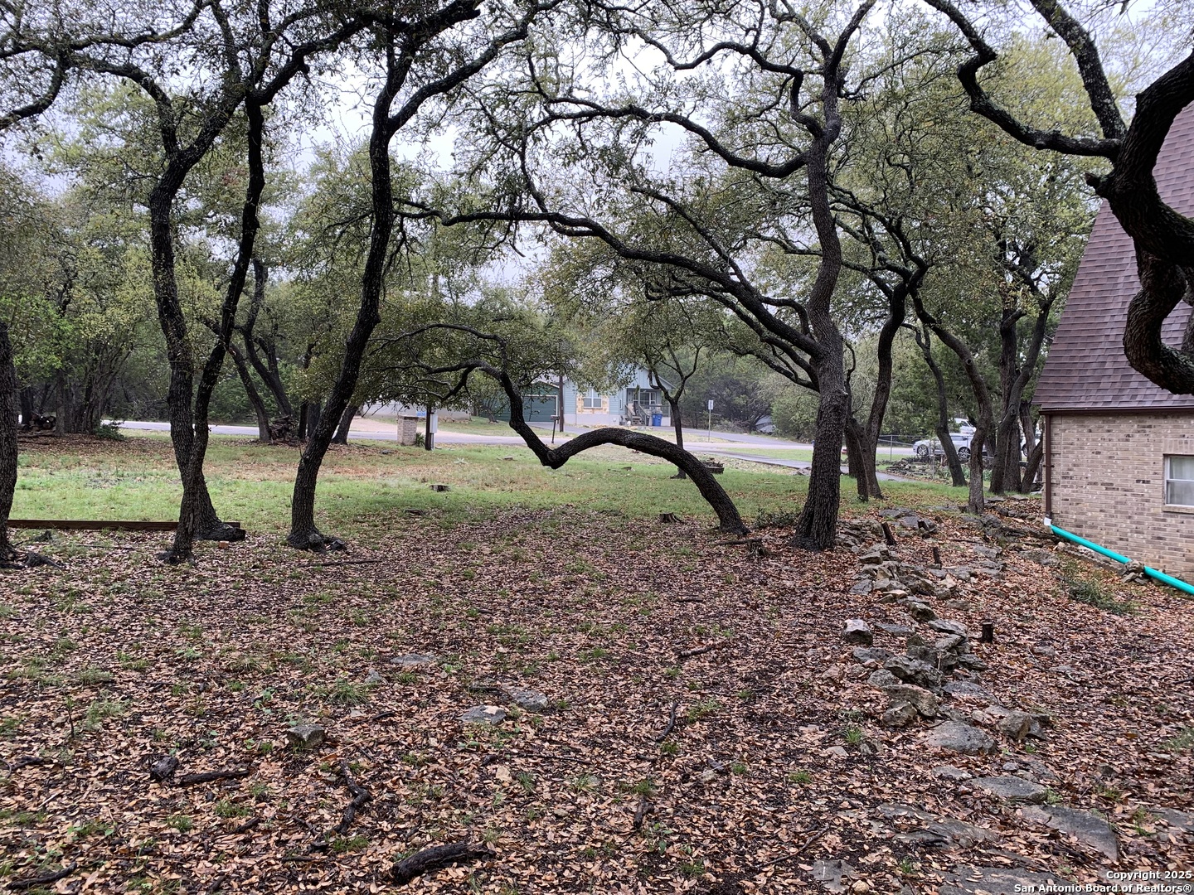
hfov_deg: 67.3
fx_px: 897
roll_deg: -1.0
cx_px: 597
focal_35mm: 26
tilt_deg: -2.8
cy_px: 448
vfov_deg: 53.1
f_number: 1.8
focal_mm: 4.25
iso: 32
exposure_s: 1/121
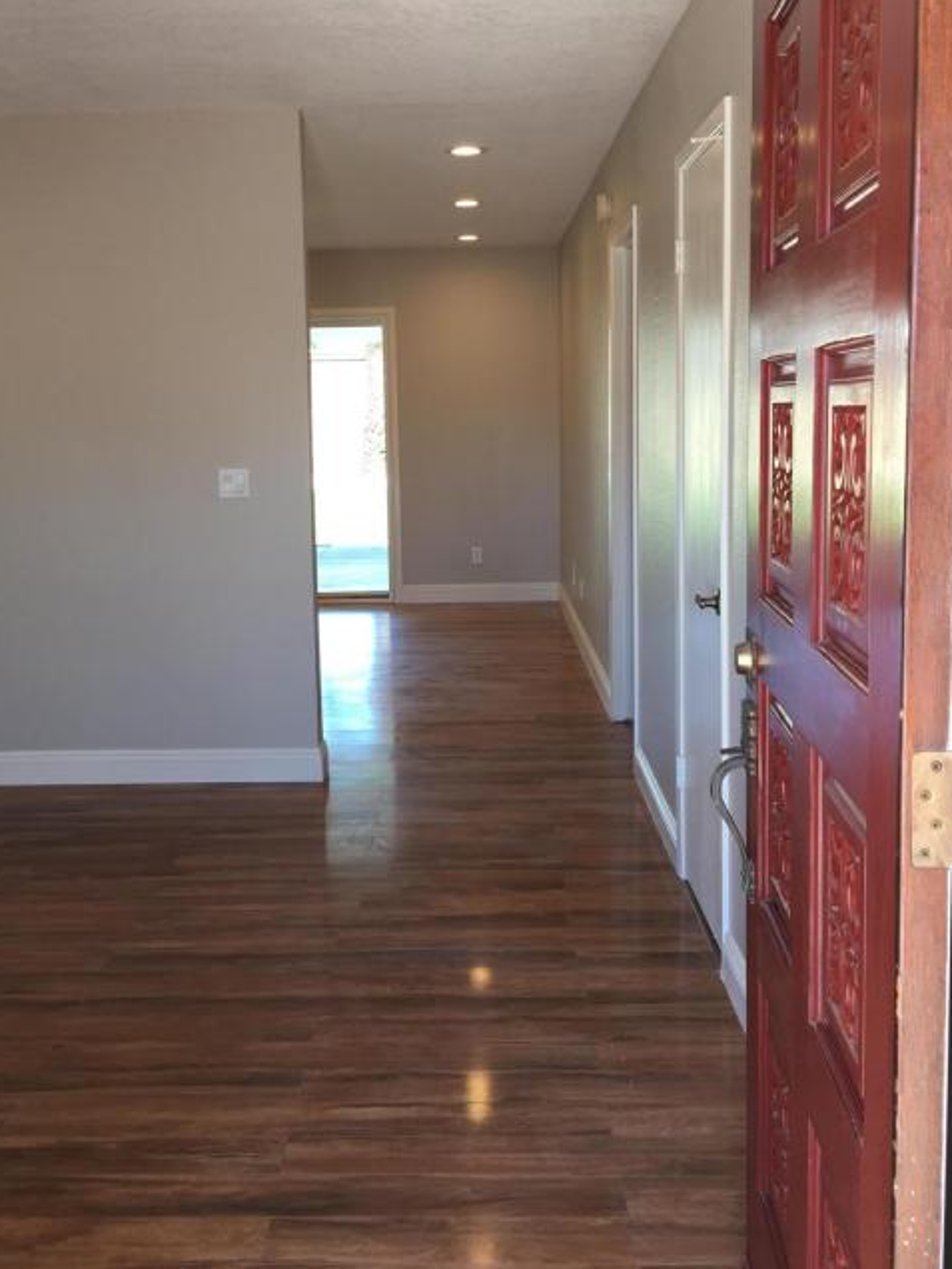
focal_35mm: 35
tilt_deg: -7.7
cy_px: 585
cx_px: 435
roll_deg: +1.2
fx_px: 1283
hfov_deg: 40.7
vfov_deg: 52.6
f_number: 2.2
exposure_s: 1/40
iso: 25
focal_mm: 4.15
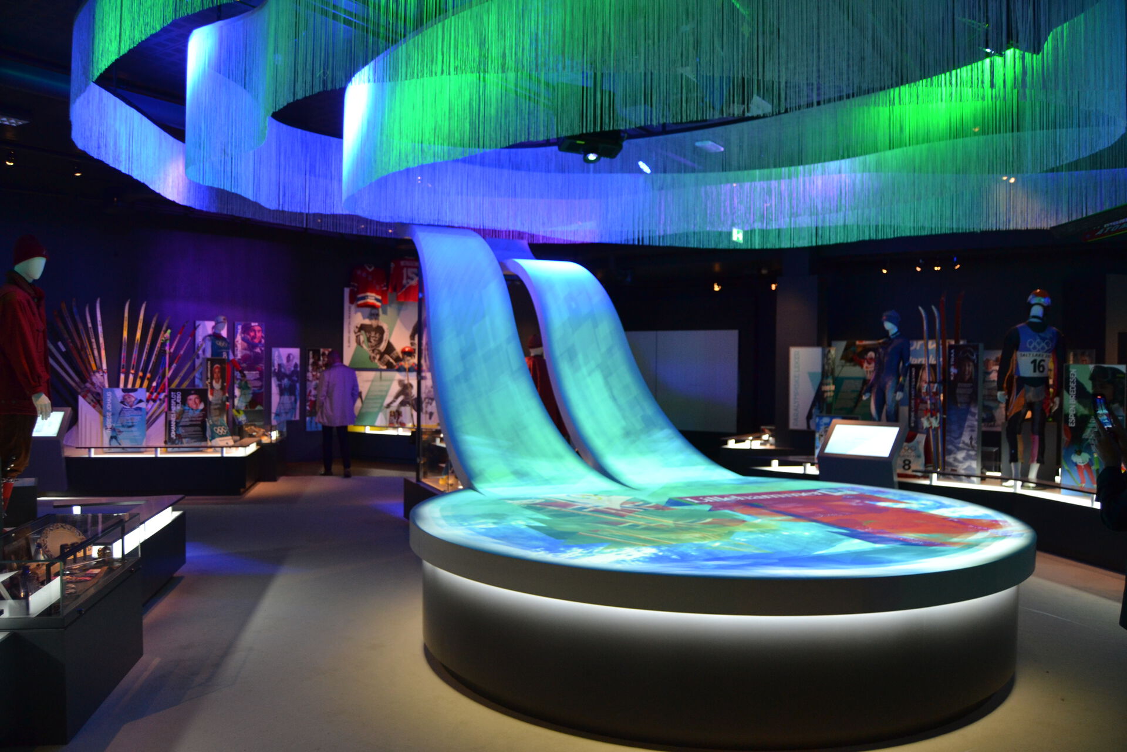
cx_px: 564
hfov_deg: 67.4
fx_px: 845
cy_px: 376
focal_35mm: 27
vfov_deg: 47.9
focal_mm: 18
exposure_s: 1/60
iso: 720
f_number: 3.5
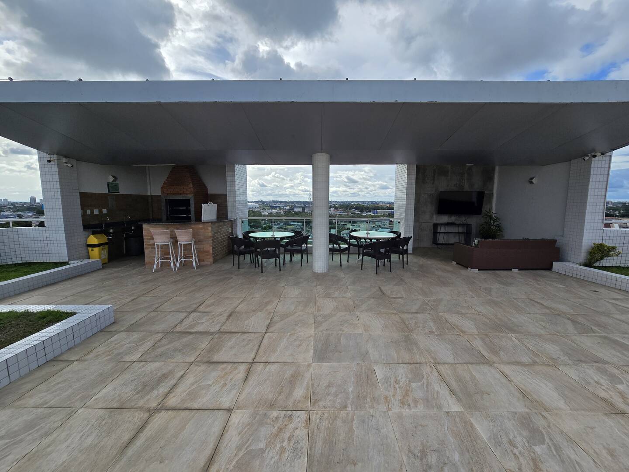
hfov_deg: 106.2
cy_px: 236
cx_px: 314
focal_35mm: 13
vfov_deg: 89.9
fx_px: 236
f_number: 2.2
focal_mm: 2.2
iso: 50
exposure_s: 1/2339
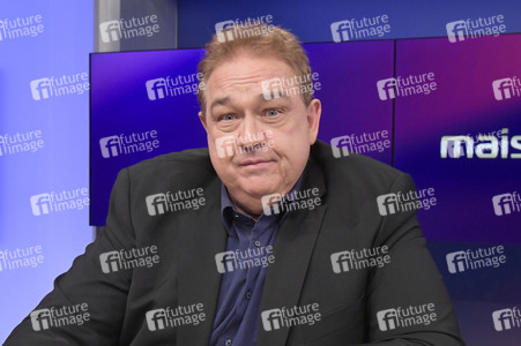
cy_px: 173
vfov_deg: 42.3
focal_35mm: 31
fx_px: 448
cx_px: 260
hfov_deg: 60.3
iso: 2500
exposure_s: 1/200
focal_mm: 31
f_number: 6.3
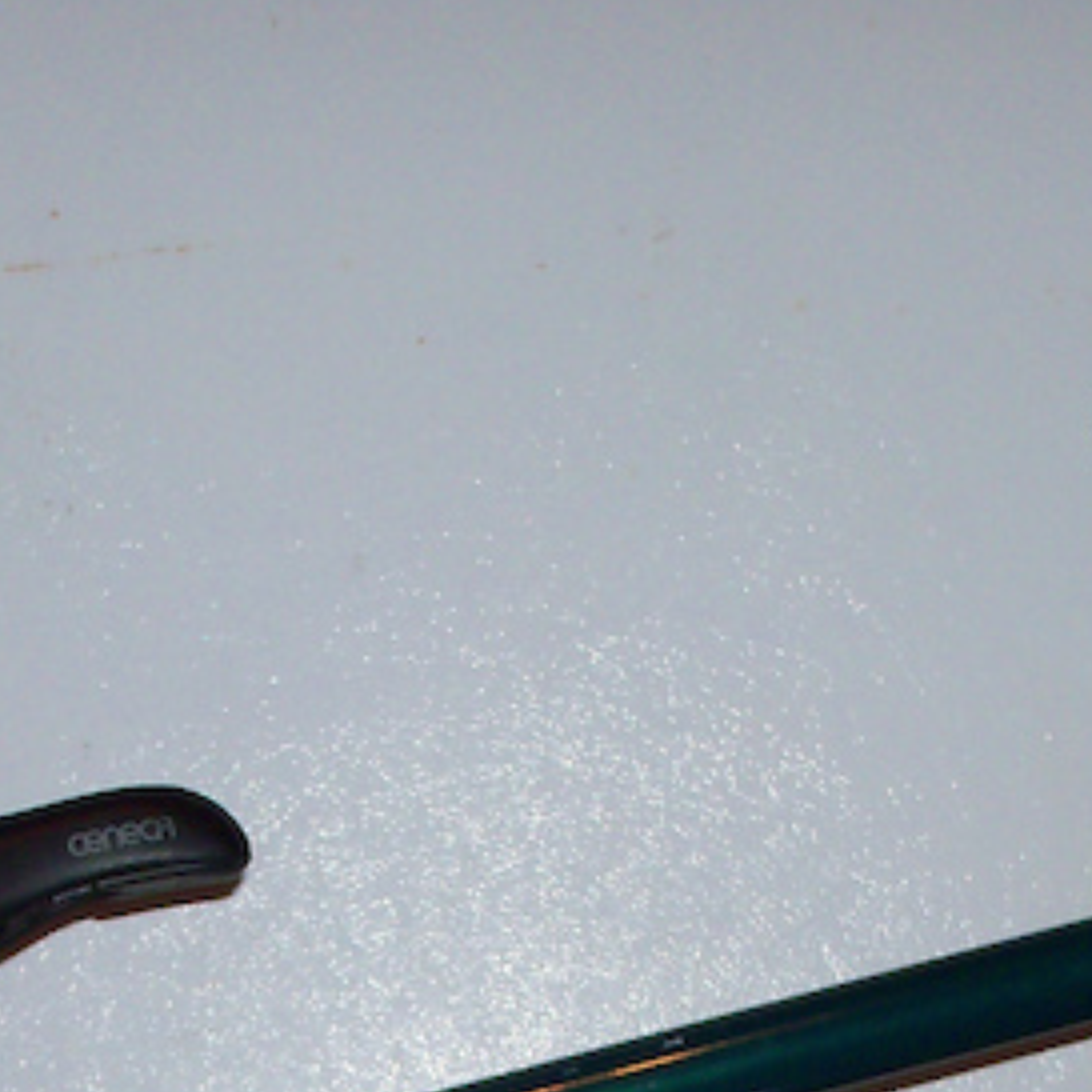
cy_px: 1532
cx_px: 216
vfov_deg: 14.2
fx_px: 4140
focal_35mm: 116
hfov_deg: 14.9
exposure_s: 1/30
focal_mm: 6.3
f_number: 3
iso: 100
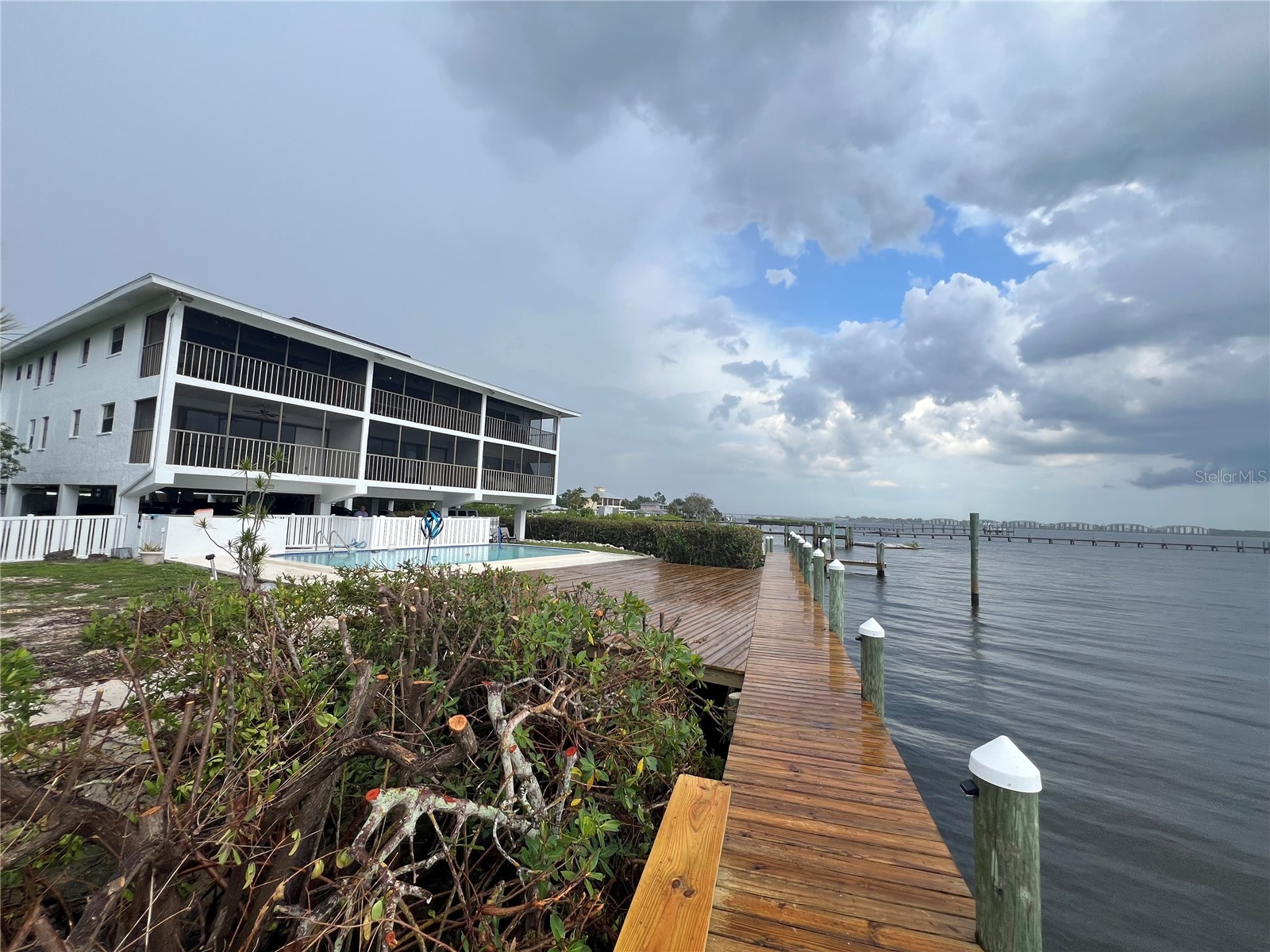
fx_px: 477
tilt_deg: +3.5
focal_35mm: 13
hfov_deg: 106.2
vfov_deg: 89.9
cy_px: 476
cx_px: 635
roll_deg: -1.7
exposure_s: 1/1096
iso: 32
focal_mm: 1.57
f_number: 1.8
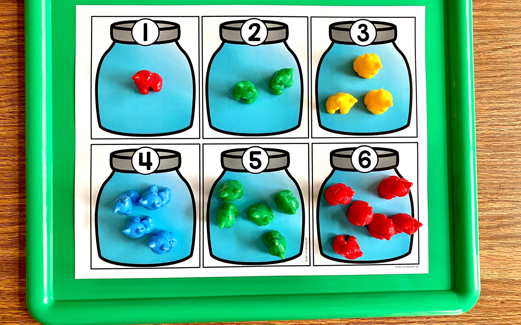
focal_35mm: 28
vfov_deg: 44.5
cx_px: 258
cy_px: 154
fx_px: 398
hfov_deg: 66.5
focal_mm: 4.25
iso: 200
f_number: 1.8
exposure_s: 1/60
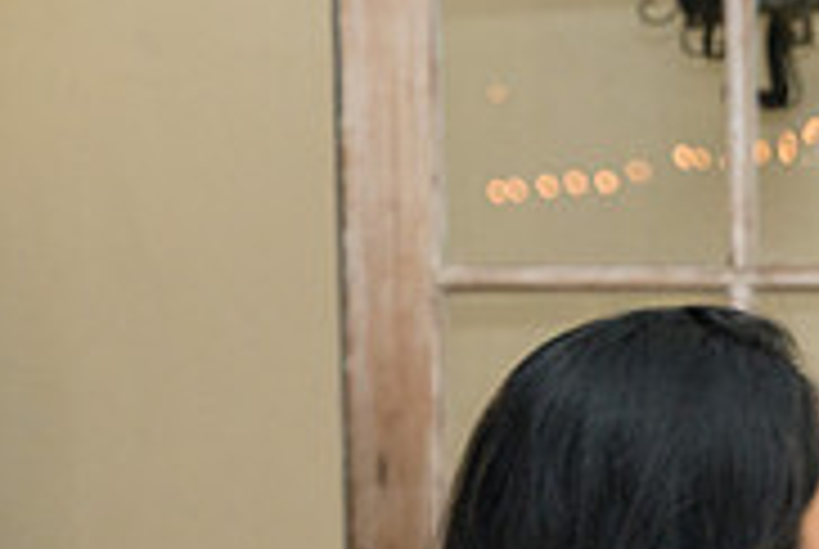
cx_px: 1071
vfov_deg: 7.6
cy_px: 830
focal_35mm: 179
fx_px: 4079
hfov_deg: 11.2
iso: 1600
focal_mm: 56.3
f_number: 2.8
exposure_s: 1/250
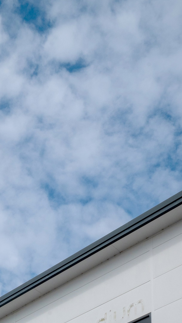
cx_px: 34
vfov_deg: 26.0
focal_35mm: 70
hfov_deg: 17.1
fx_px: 600
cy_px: 413
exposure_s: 1/800
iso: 640
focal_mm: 24
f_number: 18
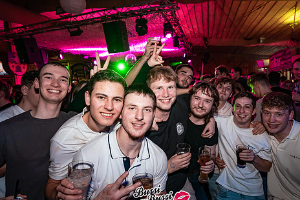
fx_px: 167
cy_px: 102
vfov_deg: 62.0
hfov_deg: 83.8
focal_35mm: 20
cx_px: 161
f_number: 4
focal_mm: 16
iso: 1600
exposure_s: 1/60
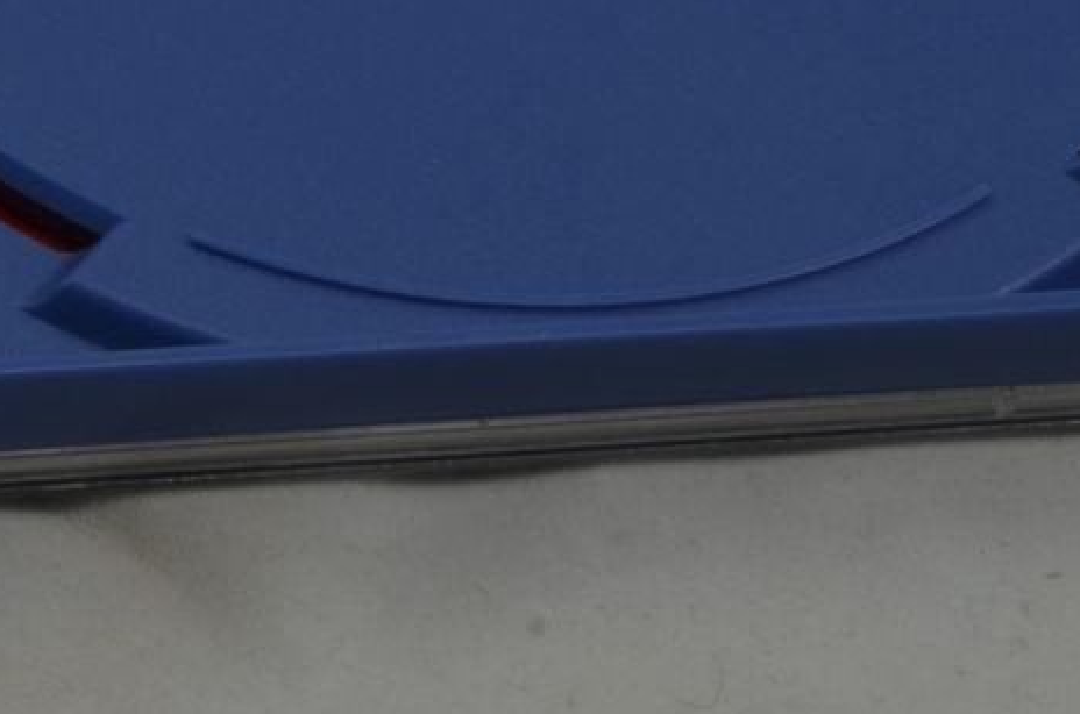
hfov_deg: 8.7
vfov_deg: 5.8
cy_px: -348
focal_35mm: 233
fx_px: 6973
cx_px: -489
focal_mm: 40
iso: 100
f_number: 20
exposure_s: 1/3
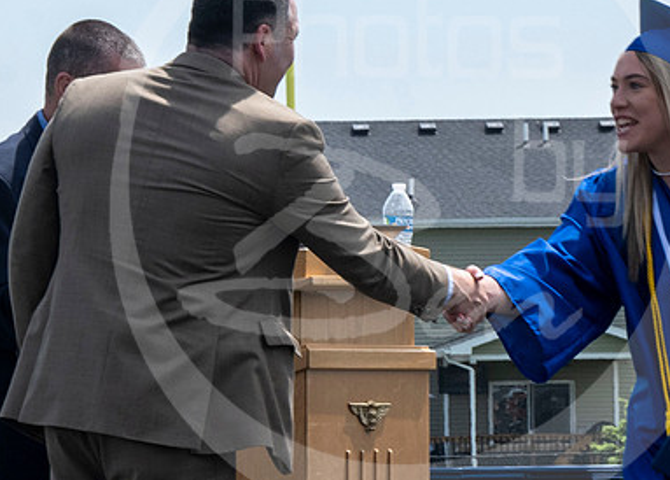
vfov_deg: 4.0
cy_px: 65
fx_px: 6797
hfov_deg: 5.6
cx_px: 235
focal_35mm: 357
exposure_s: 1/250
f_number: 13
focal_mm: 77
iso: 200
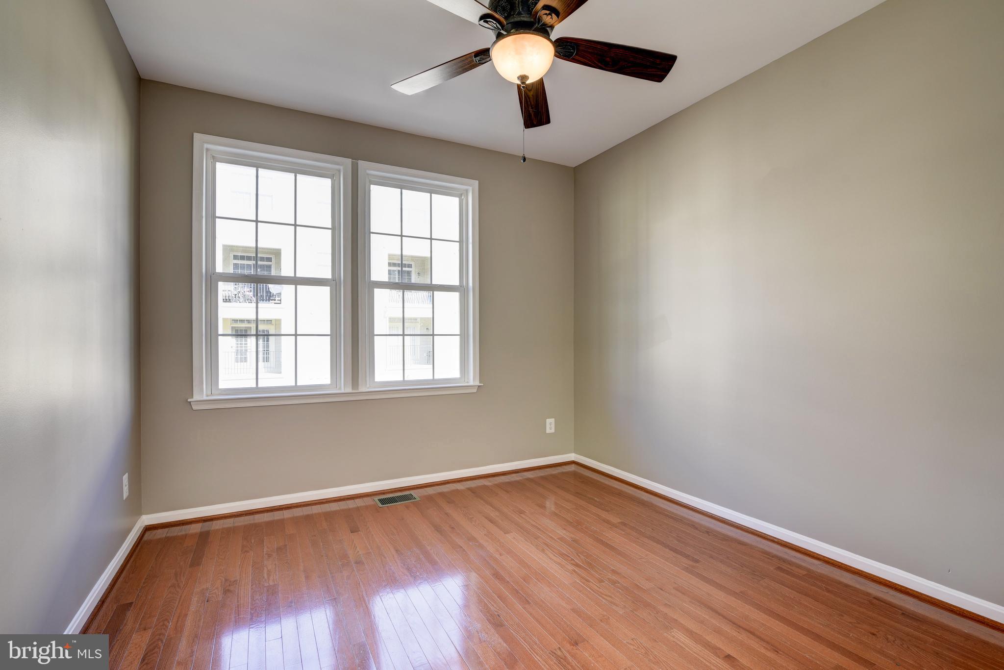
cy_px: 335
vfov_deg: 73.8
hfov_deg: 96.7
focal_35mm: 16
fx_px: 446
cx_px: 502
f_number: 6.3
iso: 100
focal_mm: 16
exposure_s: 1/13
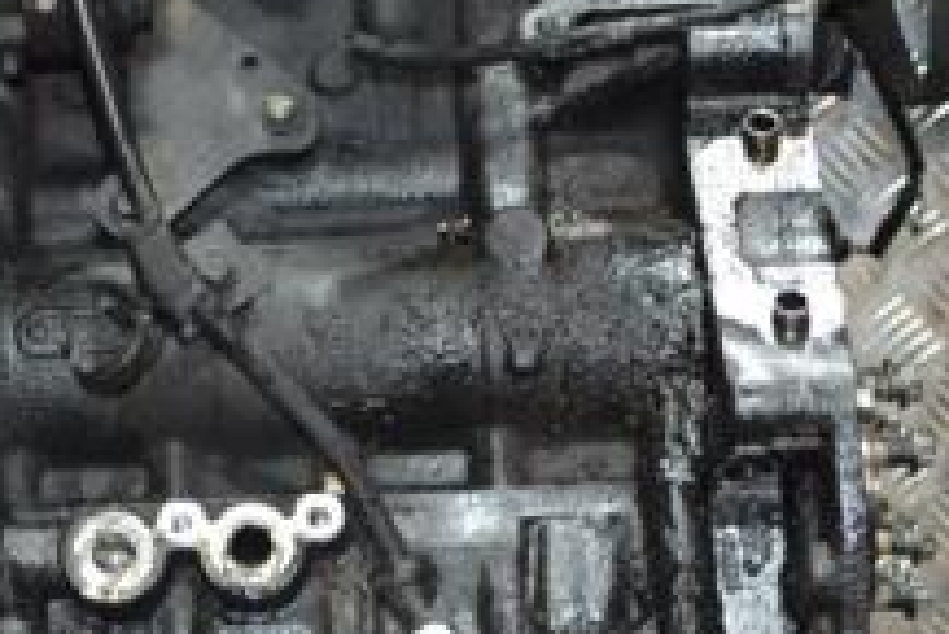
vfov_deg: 9.7
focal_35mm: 141
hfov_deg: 14.4
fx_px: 3719
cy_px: 175
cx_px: 105
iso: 2200
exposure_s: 1/60
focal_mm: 34
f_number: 5
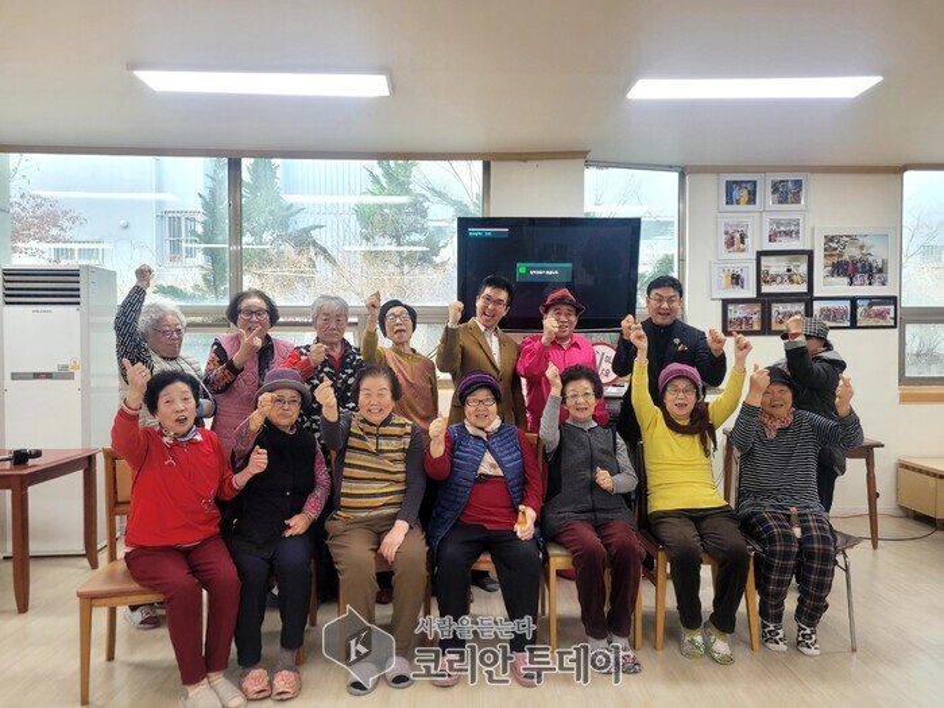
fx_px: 709
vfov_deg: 53.1
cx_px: 472
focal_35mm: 26
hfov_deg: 67.3
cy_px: 354
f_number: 1.8
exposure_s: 1/120
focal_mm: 5.4
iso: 250
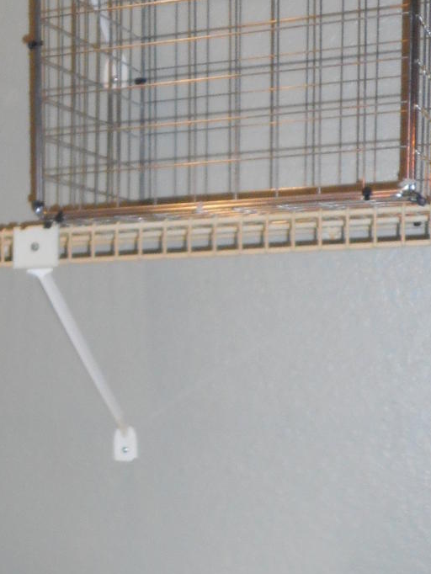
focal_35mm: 85
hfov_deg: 16.2
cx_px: -178
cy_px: 517
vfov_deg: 22.5
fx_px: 1410
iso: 250
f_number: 4
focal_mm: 5.2
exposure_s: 1/25
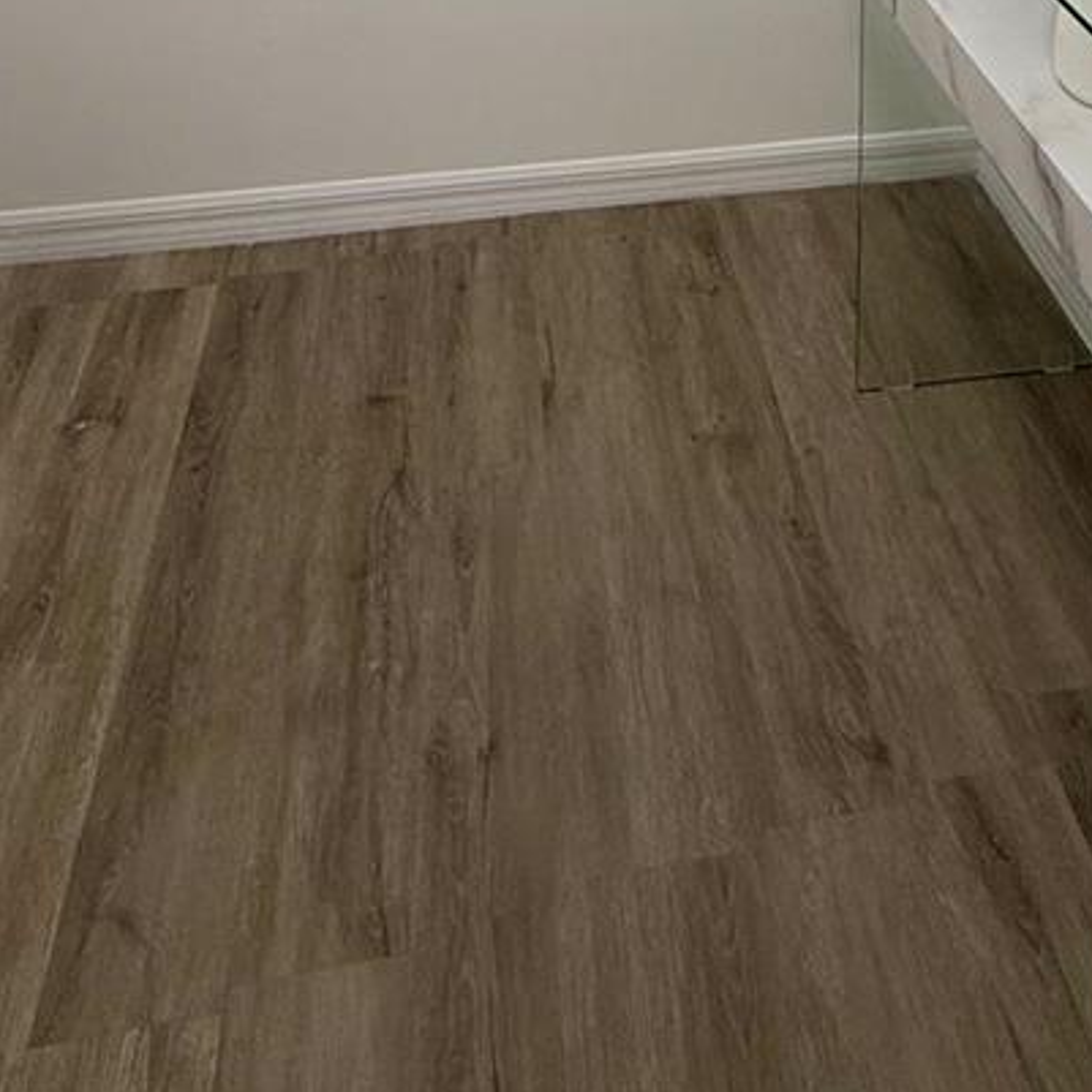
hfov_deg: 44.7
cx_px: 654
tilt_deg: -2.2
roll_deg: -1.7
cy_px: -531
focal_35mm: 37
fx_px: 1321
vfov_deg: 29.0
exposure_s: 1/120
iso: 80
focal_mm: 2.22
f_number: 2.2
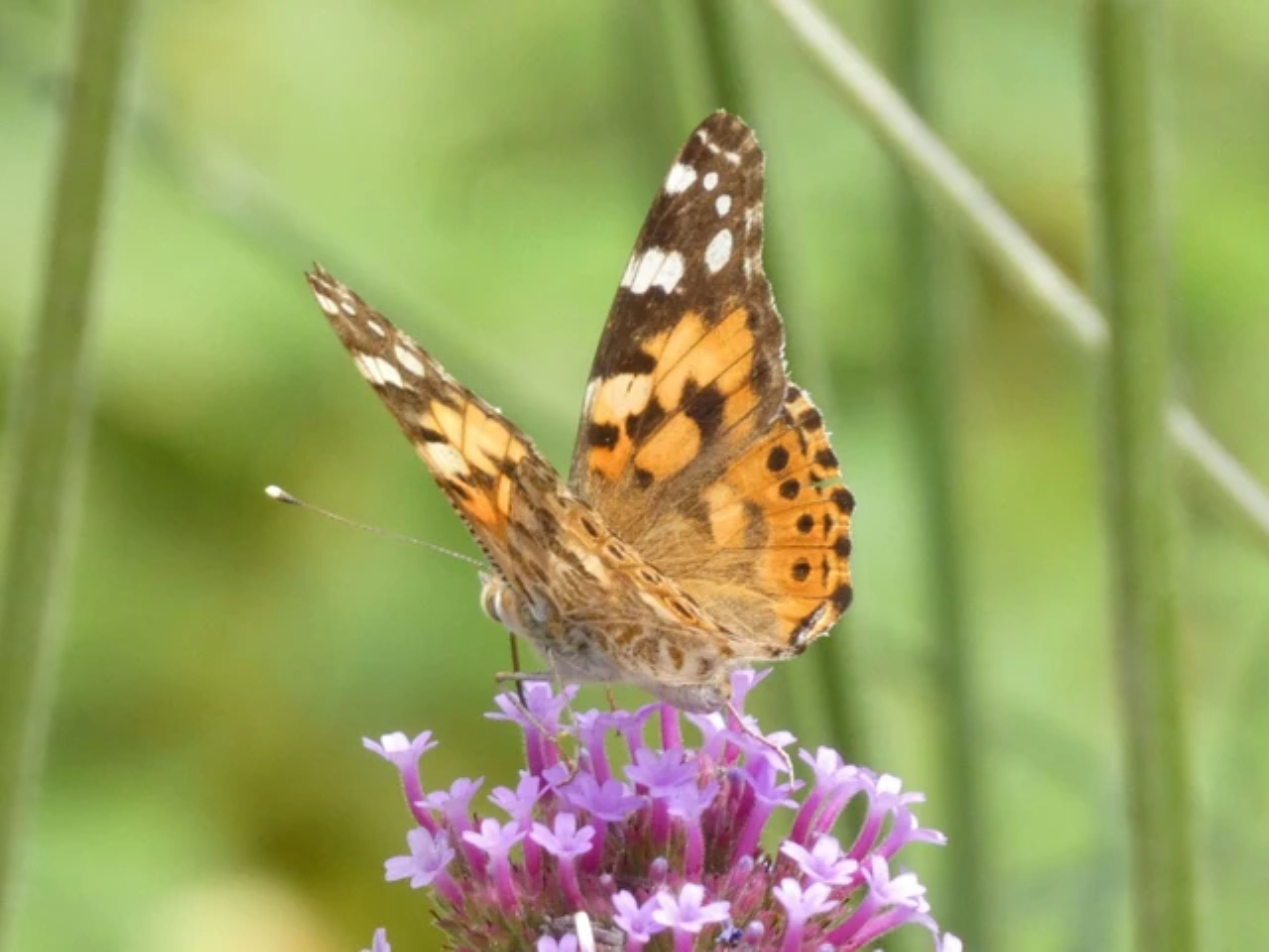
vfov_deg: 2.7
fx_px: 20126
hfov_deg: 3.6
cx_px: 634
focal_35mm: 549
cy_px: 476
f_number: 7.1
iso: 500
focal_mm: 98.3
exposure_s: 1/100
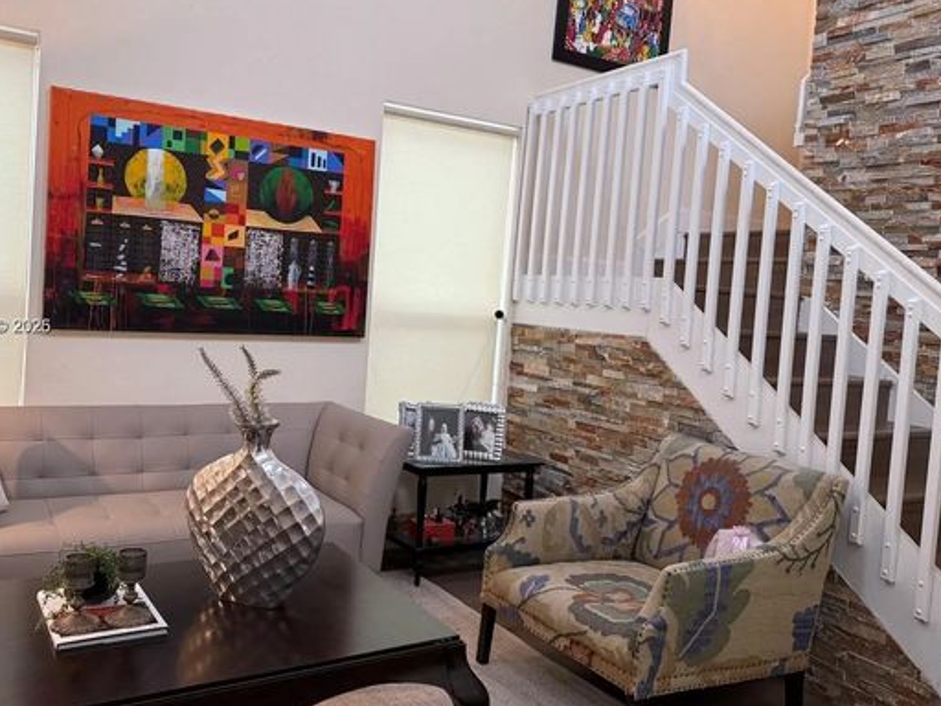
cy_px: 327
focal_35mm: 30
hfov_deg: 59.8
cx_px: 410
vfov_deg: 46.8
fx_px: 816
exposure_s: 1/60
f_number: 1.78
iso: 200
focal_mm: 6.76
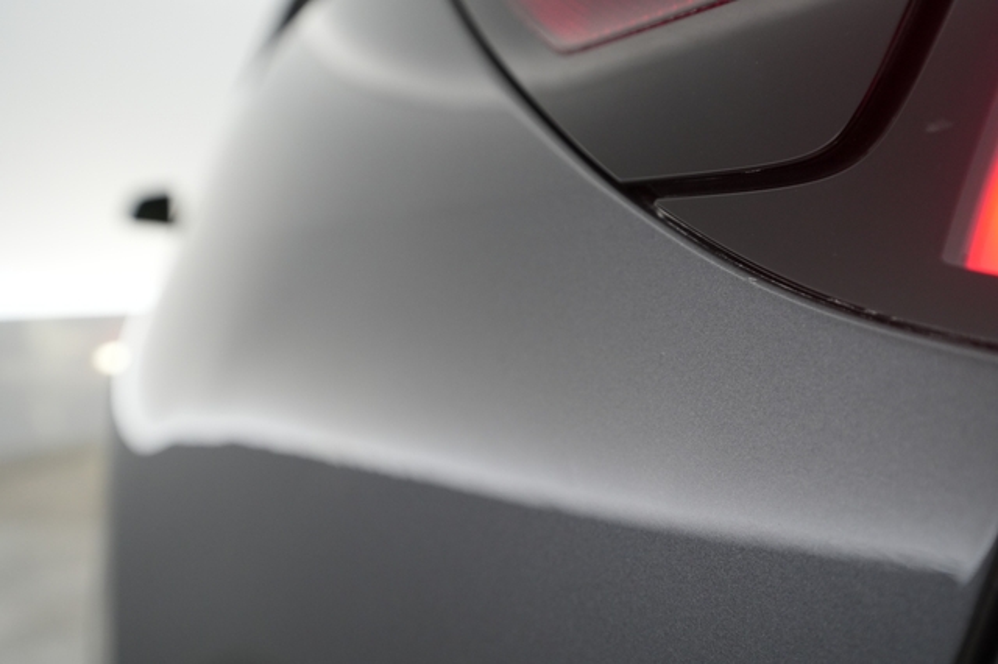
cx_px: 499
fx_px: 776
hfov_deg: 65.5
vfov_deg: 46.4
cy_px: 332
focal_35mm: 28
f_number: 5
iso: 2500
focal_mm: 28
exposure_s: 1/100
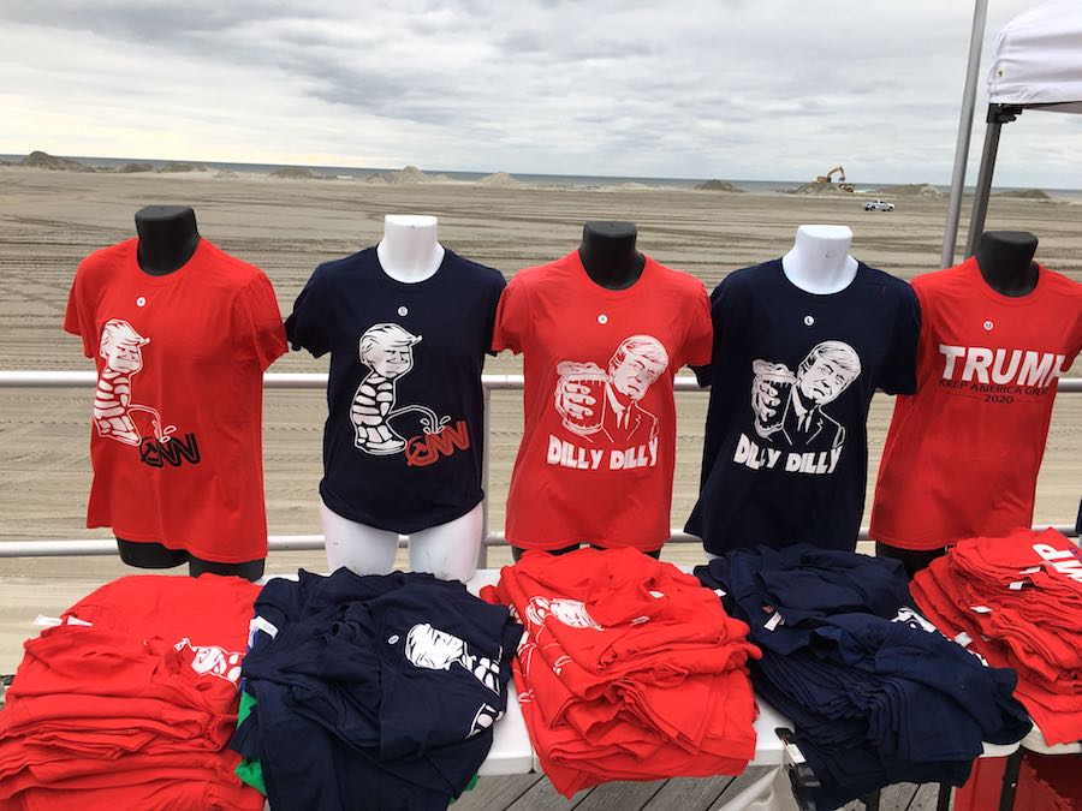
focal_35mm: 29
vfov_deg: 48.2
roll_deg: -1.8
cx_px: 541
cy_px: 406
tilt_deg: -14.1
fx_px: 906
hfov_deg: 61.7
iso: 25
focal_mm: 4.15
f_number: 2.2
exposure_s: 1/432
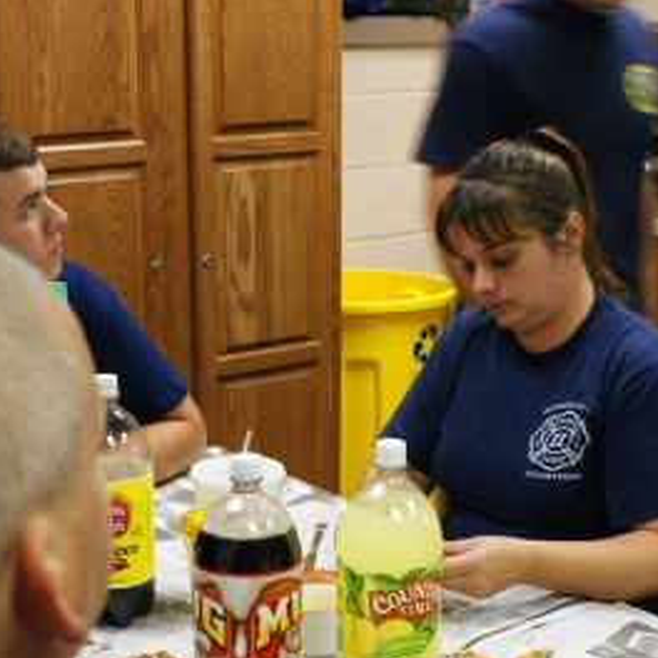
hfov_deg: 25.3
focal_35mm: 68
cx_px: 267
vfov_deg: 24.9
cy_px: 526
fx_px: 1462
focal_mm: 22
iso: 400
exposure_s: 1/25
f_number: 4
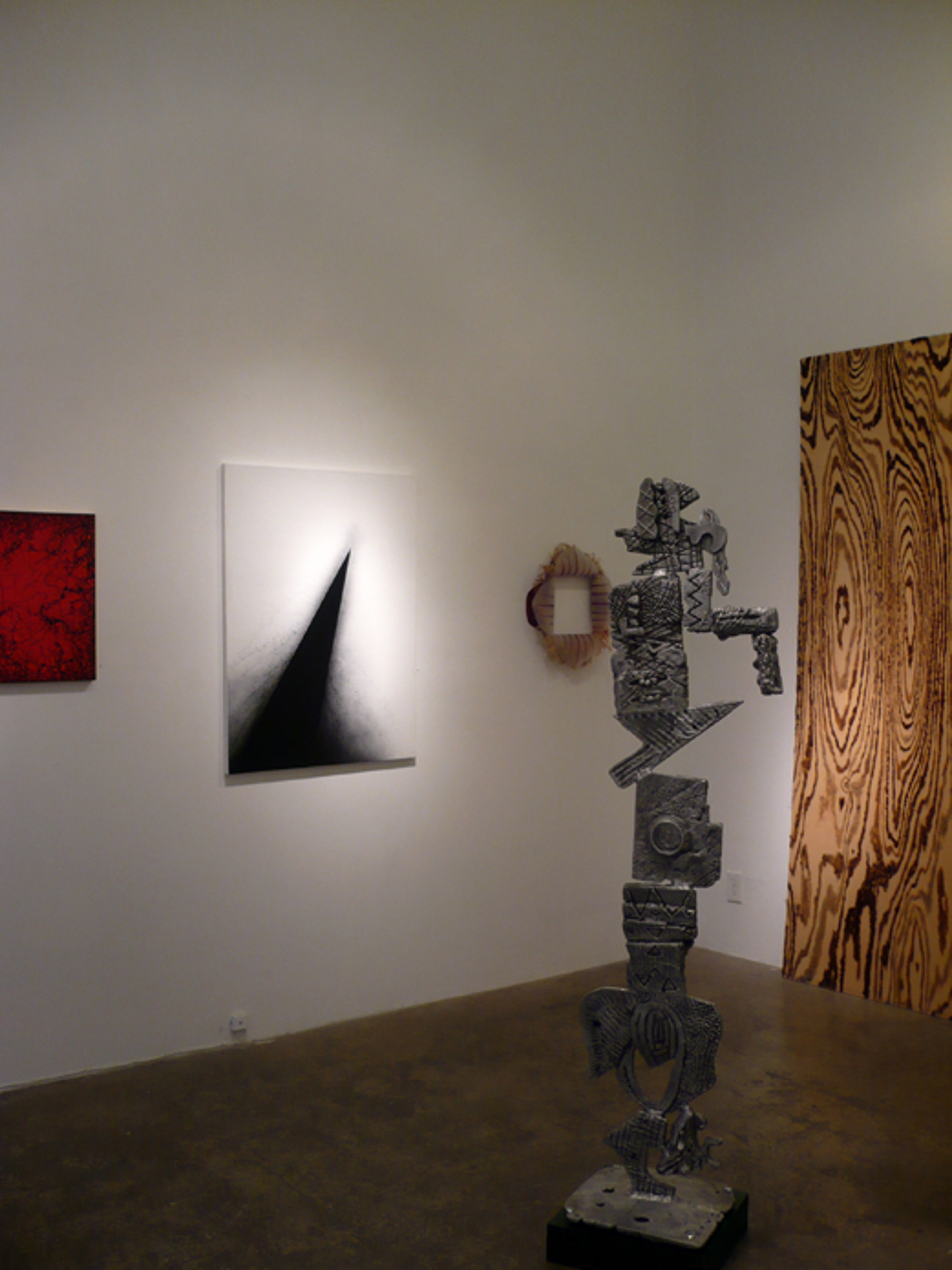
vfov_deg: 52.6
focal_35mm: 35
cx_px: 476
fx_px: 1284
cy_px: 635
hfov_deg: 40.7
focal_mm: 5.8
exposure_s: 1/30
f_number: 2.8
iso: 125
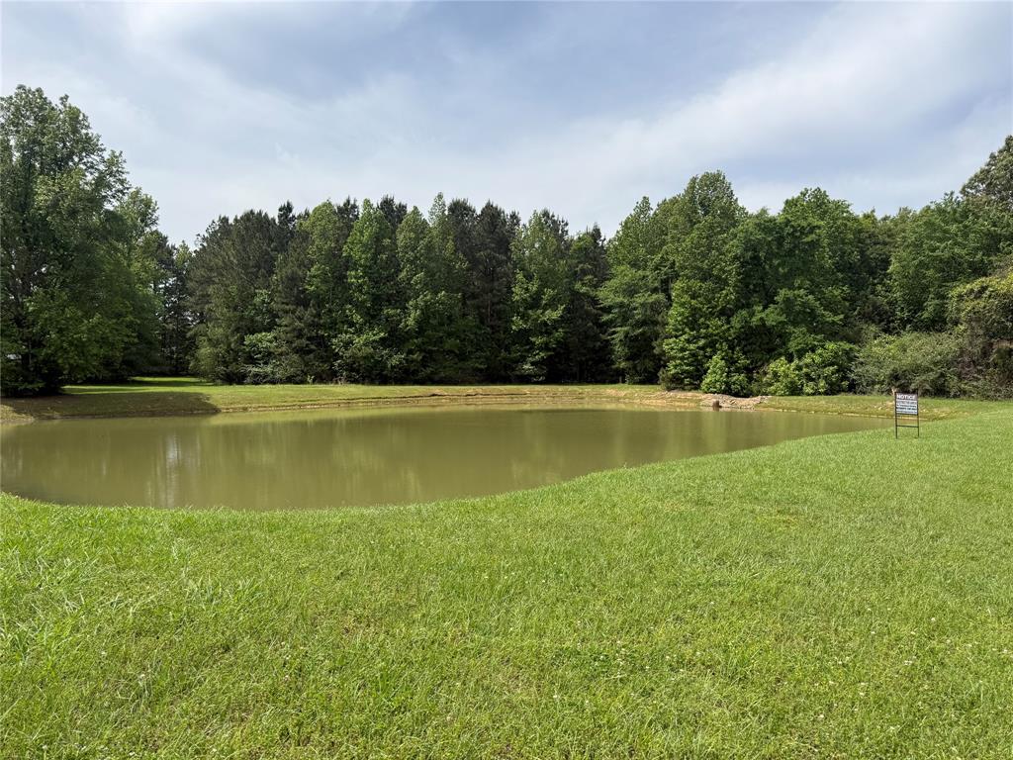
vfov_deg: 56.8
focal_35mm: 24
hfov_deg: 71.6
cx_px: 506
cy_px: 380
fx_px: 702
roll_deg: +0.7
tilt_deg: +1.2
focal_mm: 6.76
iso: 80
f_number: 1.78
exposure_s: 1/5714
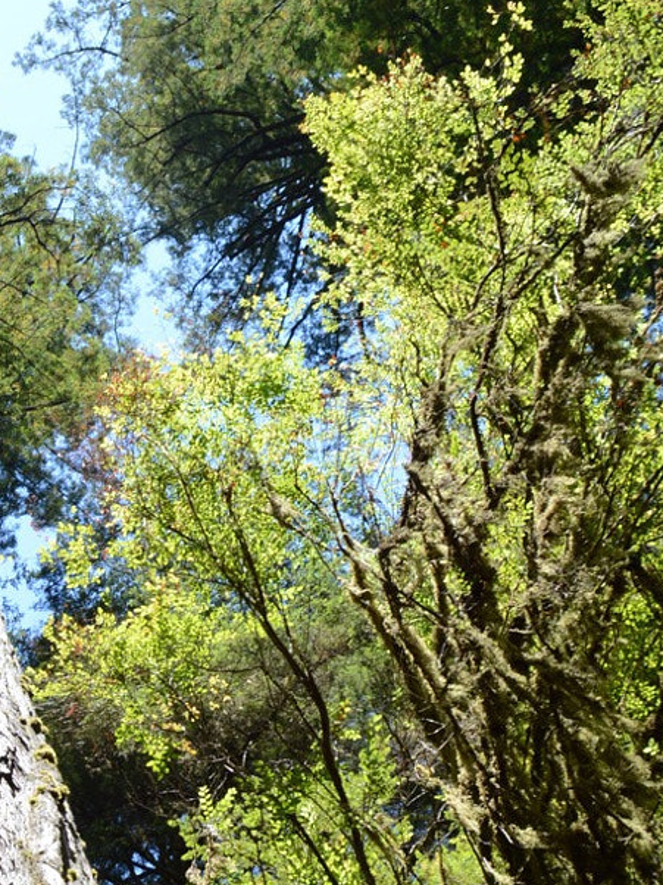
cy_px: 797
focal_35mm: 69
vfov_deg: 27.2
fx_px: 1763
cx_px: -88
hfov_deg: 20.2
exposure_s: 1/100
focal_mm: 18
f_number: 10
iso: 200
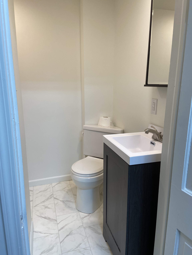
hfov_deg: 53.1
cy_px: 128
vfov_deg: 67.3
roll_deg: +0.6
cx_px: 96
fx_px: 192
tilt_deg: -13.6
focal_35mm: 26
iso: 80
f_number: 1.8
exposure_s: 1/120
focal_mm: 4.25
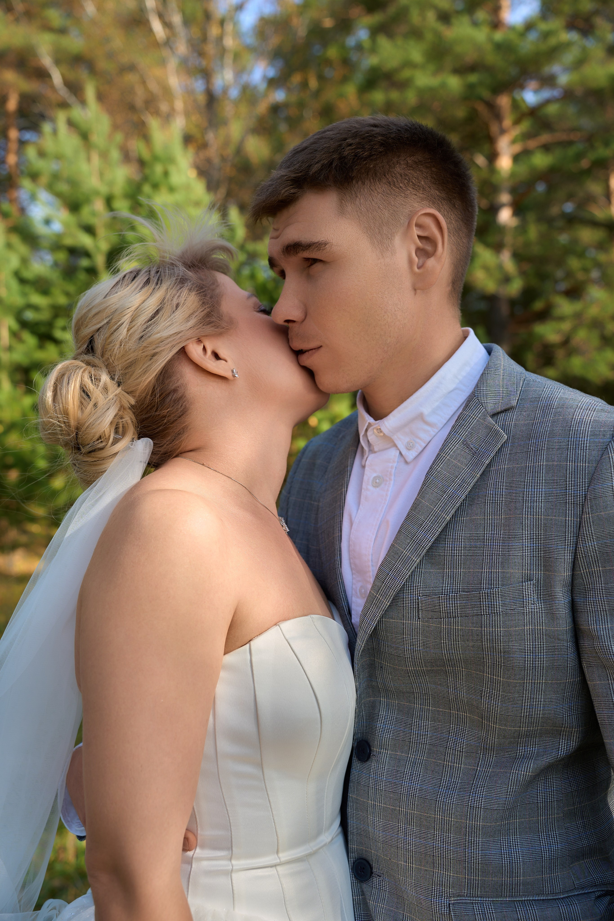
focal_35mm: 36
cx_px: 307
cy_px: 460
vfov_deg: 53.1
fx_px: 921
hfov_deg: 36.9
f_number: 4
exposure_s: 1/250
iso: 100
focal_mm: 36
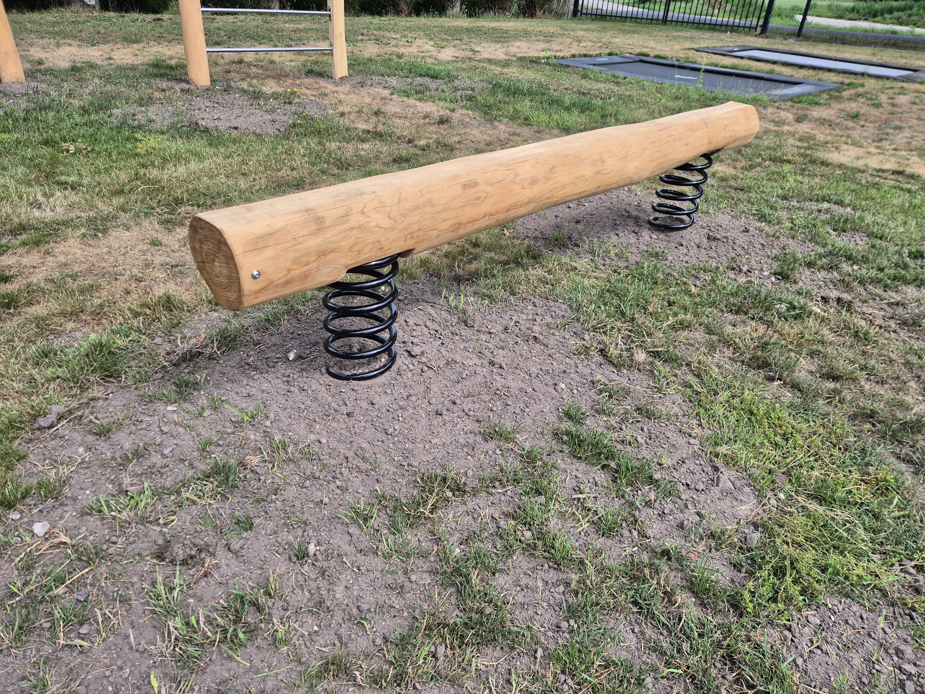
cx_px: 462
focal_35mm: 23
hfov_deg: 73.9
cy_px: 347
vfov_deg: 58.9
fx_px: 615
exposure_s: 1/824
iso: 25
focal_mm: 5.4
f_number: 1.8
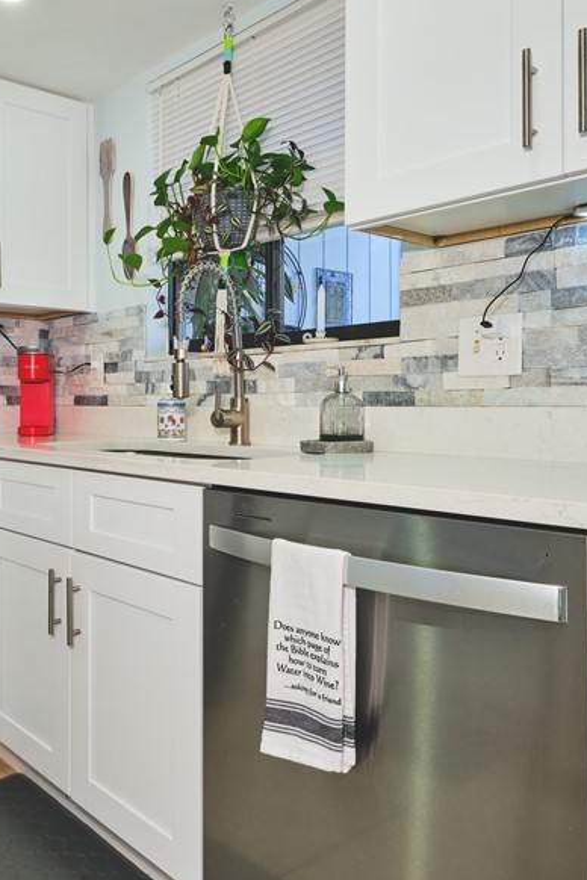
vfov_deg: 64.9
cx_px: 71
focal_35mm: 28
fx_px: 685
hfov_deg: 42.9
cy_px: 354
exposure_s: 1/25
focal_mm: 10
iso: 400
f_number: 8
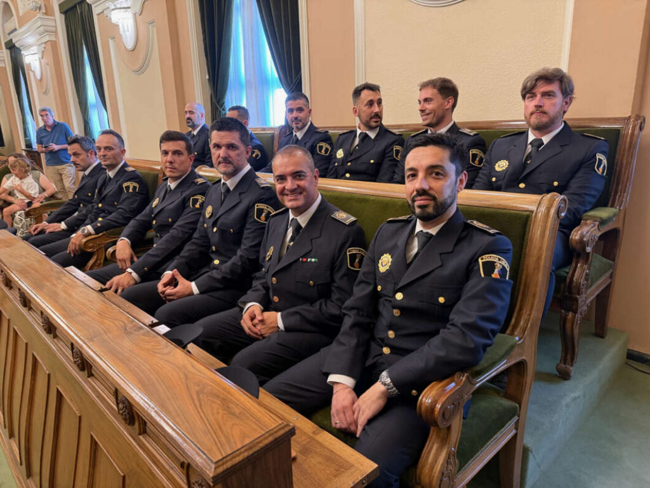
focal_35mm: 24
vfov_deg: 56.8
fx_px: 451
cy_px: 244
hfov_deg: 71.6
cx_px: 325
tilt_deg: -15.9
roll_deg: +0.2
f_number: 1.78
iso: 320
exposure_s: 1/50
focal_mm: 6.76
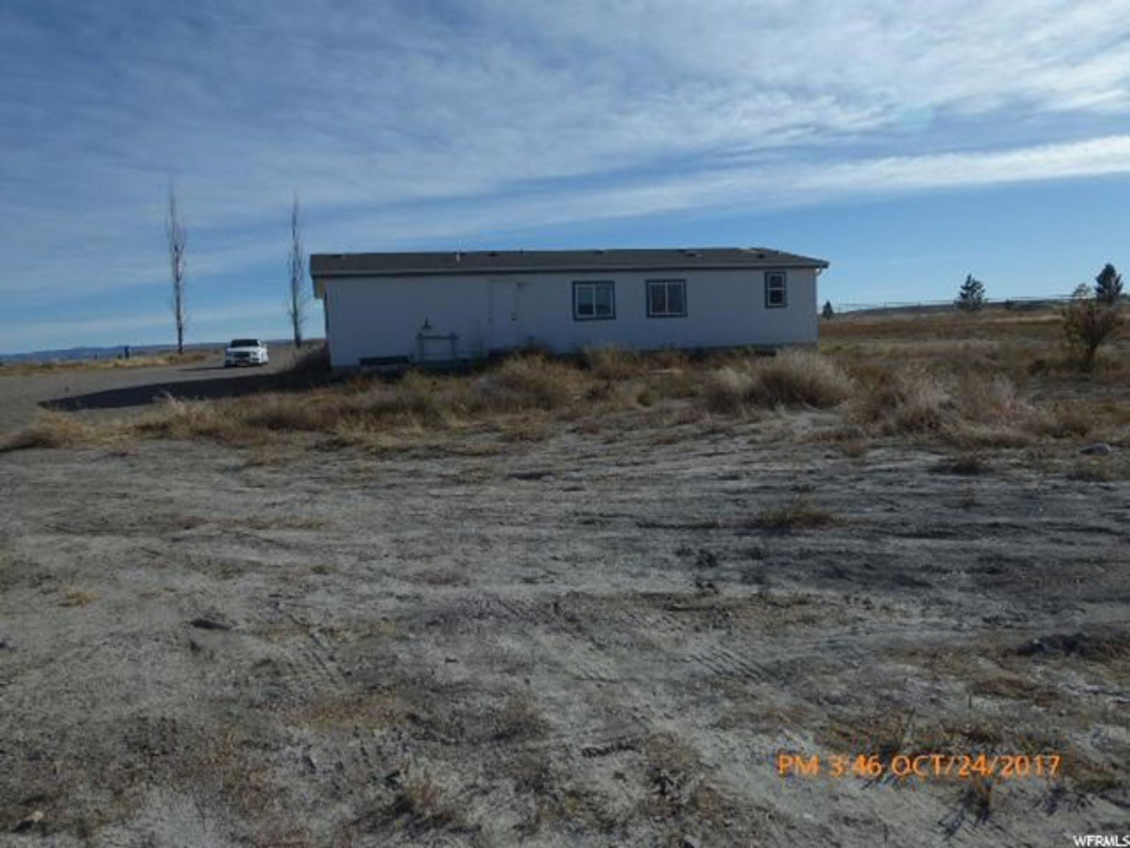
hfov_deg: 69.4
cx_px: 565
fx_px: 816
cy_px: 424
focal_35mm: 25
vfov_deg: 54.9
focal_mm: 4.3
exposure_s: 1/1300
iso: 80
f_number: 3.3
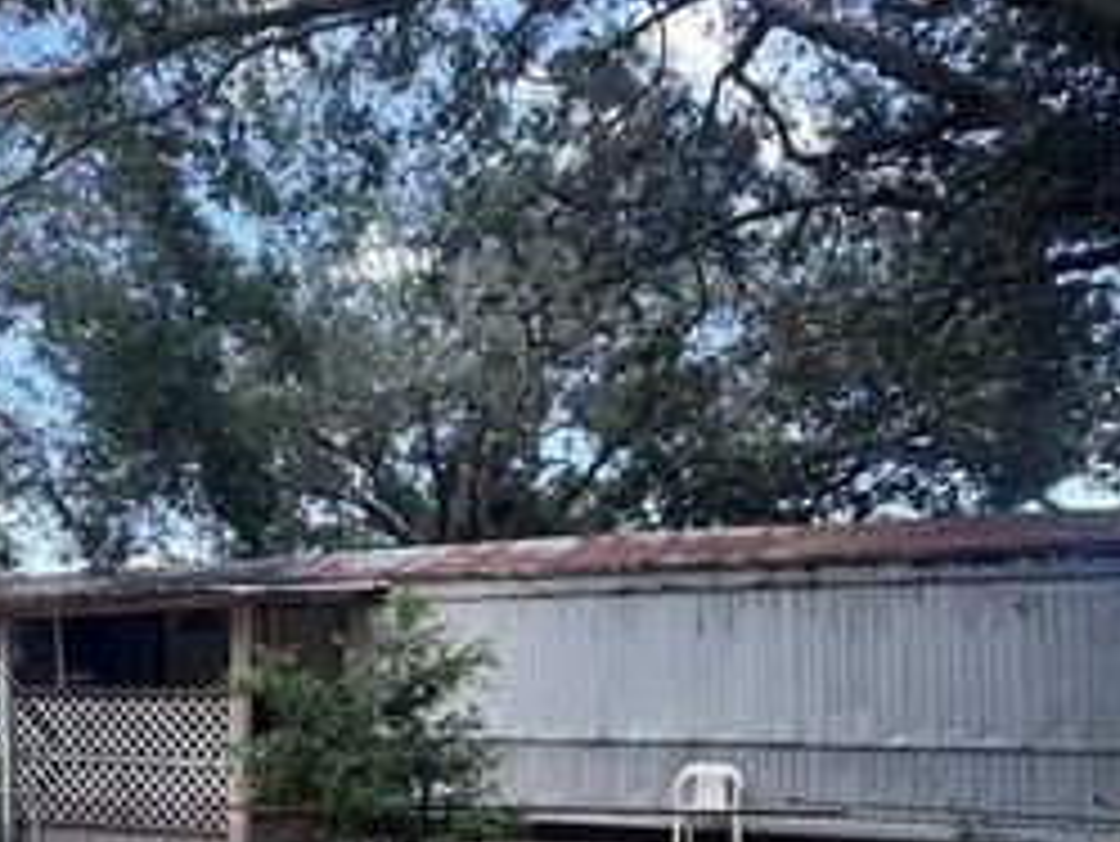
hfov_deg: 49.6
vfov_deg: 38.5
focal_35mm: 36
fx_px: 1165
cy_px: 644
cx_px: 301
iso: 40
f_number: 2.2
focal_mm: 2.22
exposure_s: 1/170
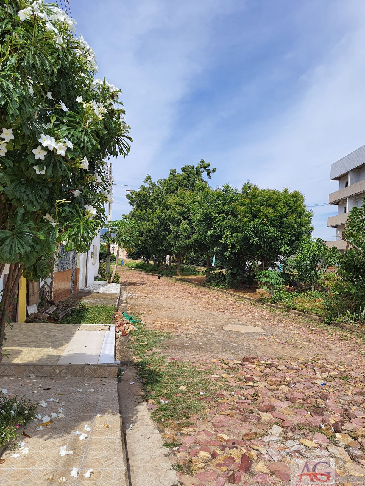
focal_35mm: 26
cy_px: 263
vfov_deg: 67.2
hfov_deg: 53.1
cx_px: 179
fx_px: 366
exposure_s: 1/1524
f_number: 1.8
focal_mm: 5.23
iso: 50
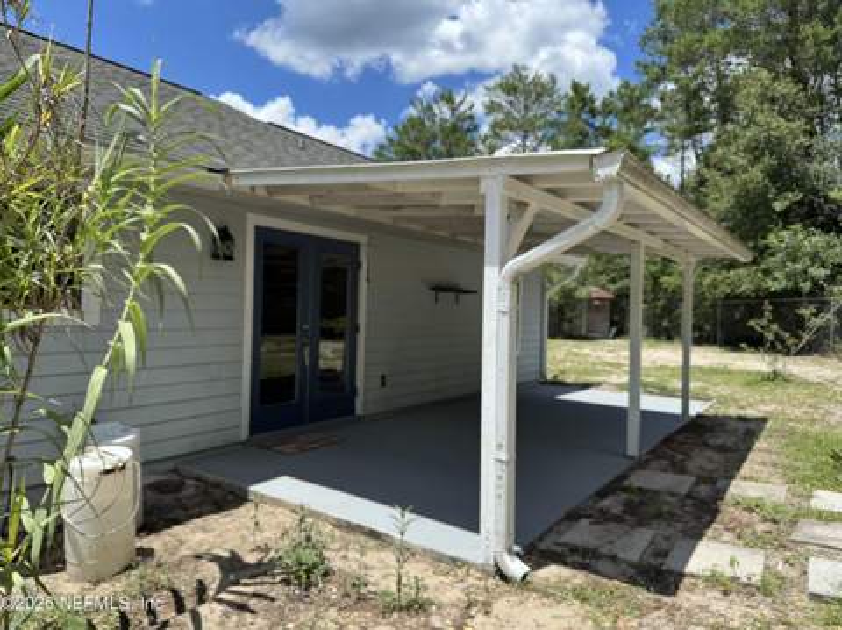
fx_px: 583
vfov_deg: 56.7
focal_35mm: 24
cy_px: 315
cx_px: 421
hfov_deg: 71.7
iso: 80
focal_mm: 6.76
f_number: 1.78
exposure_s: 1/2252
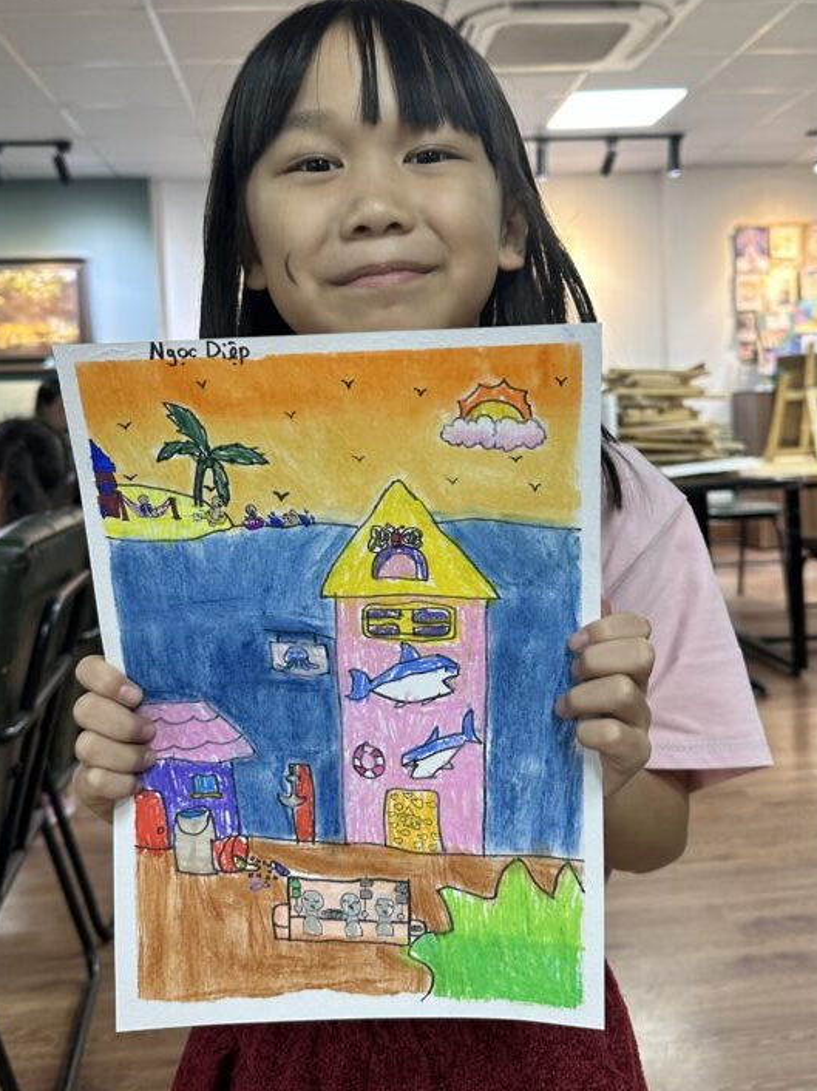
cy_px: 467
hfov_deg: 41.8
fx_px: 1071
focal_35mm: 34
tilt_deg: -2.9
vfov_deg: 53.8
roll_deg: +1.2
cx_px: 398
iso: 160
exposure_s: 1/100
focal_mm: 6.86
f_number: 1.78
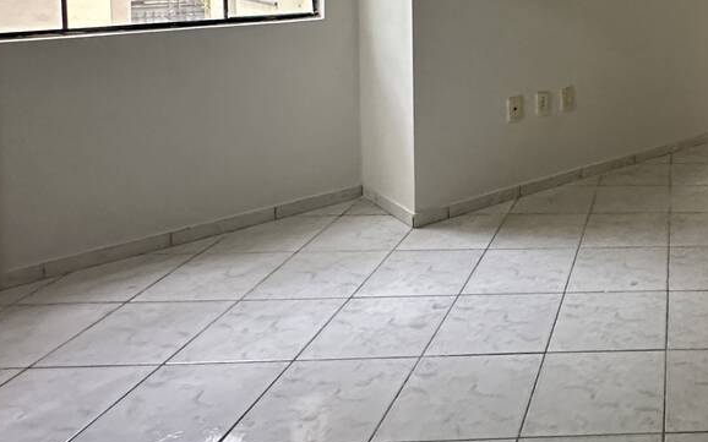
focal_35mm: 37
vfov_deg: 31.6
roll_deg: -1.1
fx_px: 714
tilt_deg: -3.7
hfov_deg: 43.7
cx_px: 734
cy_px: -6
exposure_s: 1/40
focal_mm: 2.22
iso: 800
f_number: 2.2
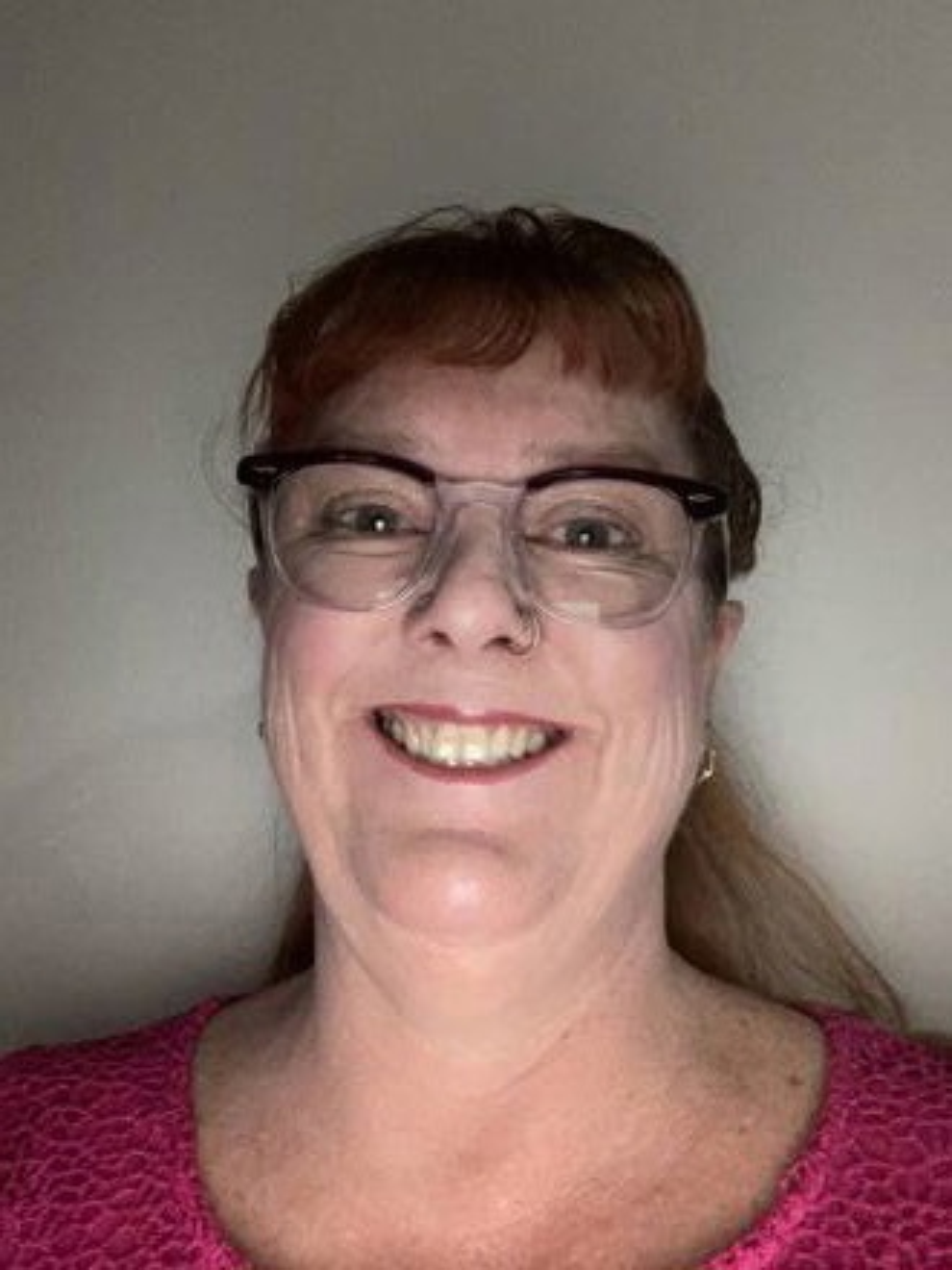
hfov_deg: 44.2
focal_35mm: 32
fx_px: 1173
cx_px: 476
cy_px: 635
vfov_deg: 56.8
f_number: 2.2
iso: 250
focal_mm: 2.87
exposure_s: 1/30
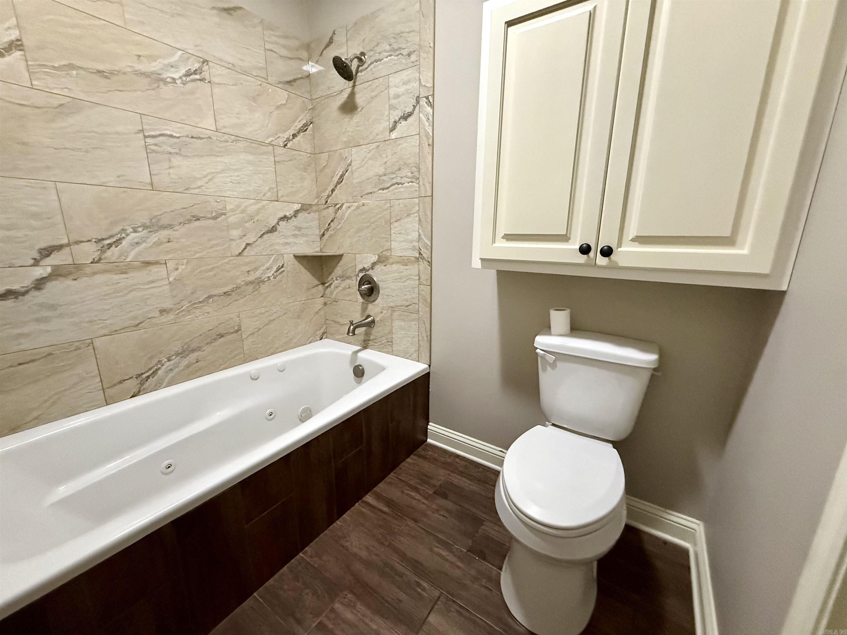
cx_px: 424
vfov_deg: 85.7
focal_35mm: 14
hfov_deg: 102.1
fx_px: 343
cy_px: 318
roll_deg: -1.0
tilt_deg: -14.1
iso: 1000
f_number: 2.2
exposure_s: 1/60
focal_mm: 2.22
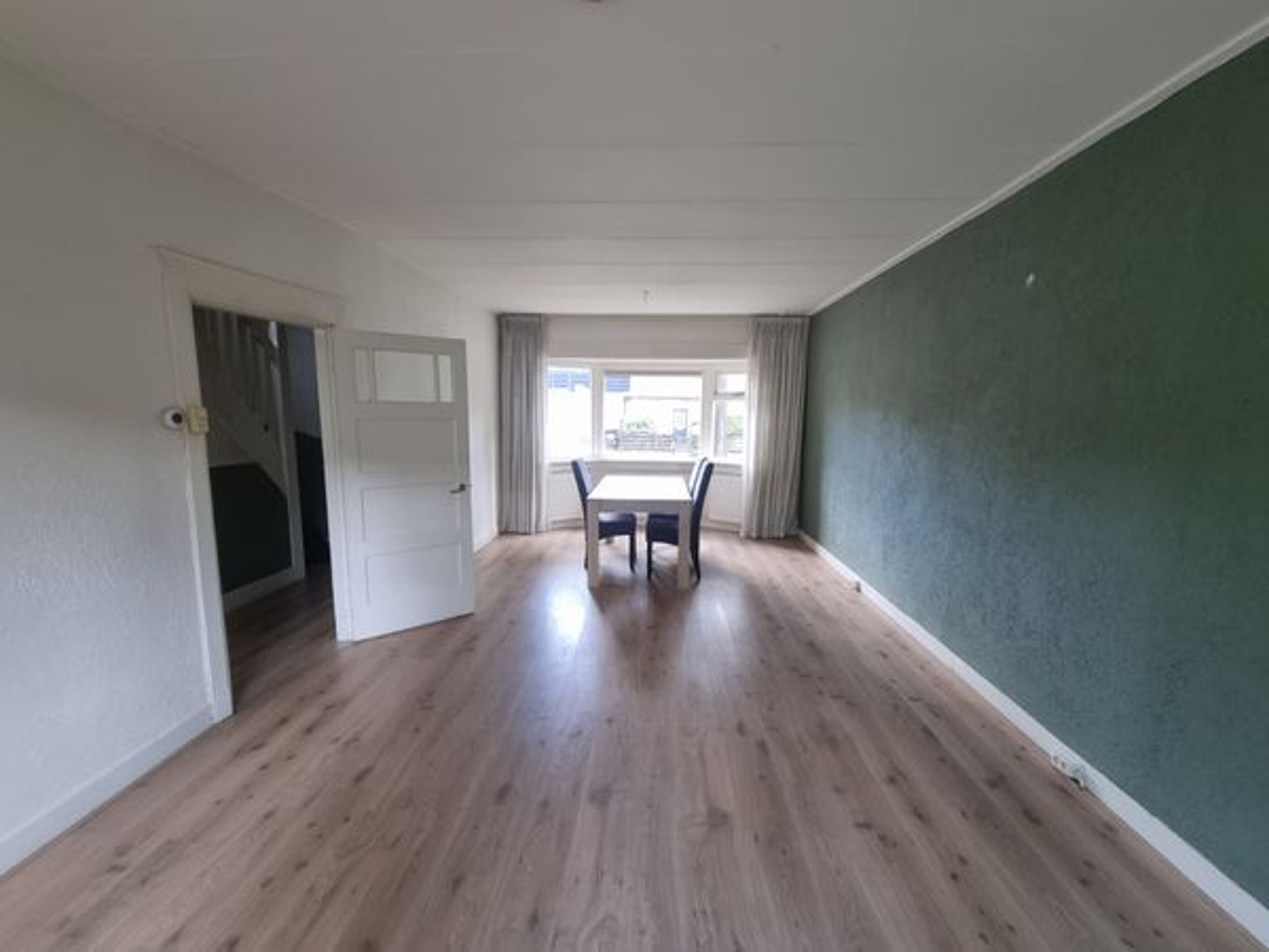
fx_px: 477
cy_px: 476
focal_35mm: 13
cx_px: 634
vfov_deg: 89.9
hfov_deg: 106.2
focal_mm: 2.2
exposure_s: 1/50
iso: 250
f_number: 2.2
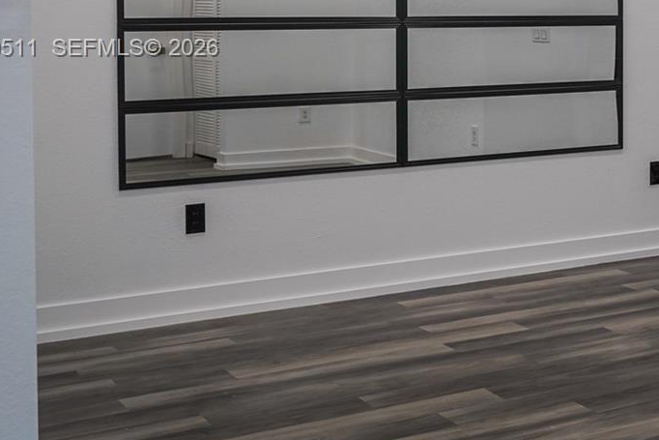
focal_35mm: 68
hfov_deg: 27.6
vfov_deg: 19.7
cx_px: 691
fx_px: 1245
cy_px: 49
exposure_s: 1/40
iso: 500
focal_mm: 29
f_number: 5
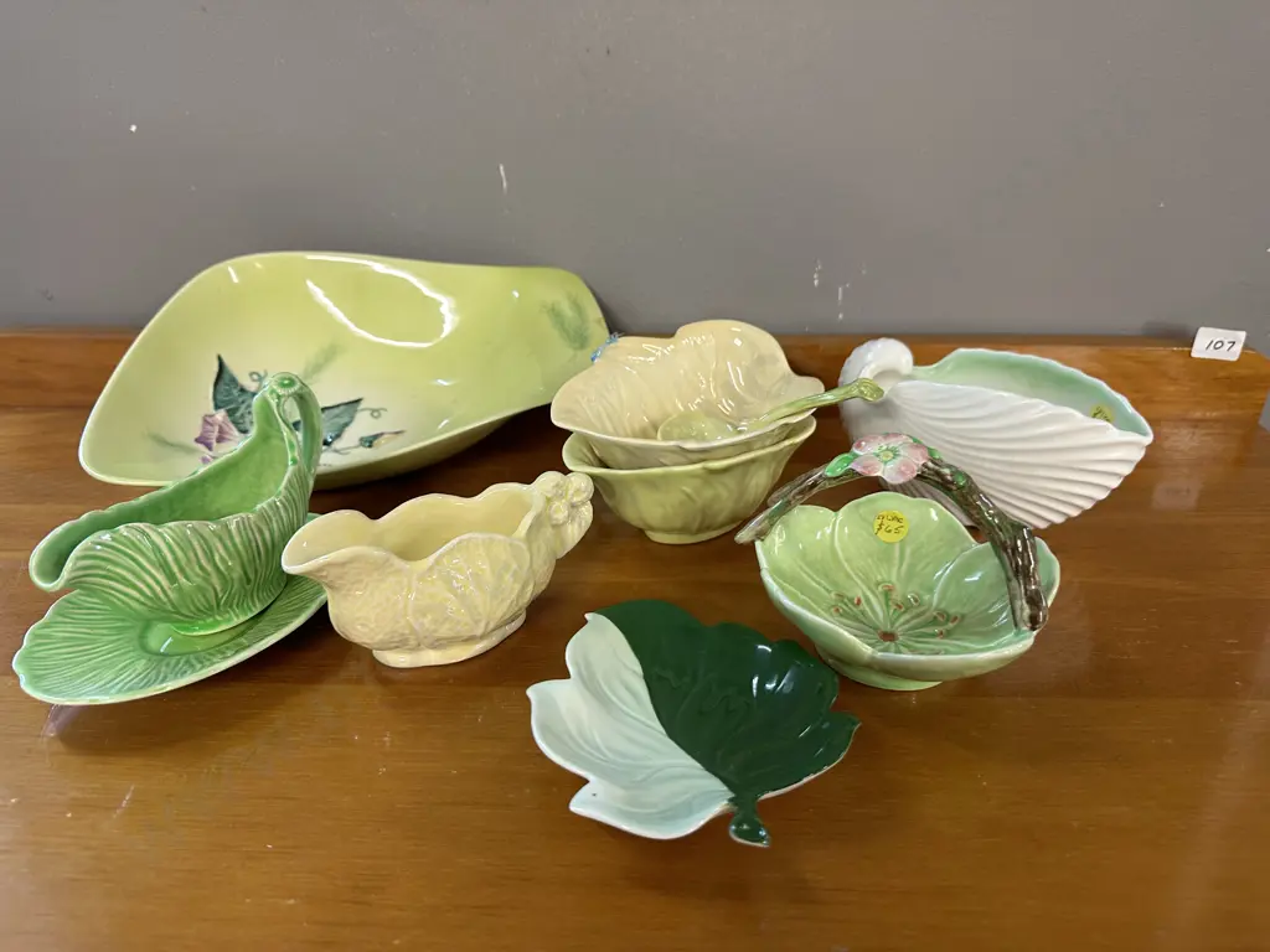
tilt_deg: -26.5
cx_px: 635
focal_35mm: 24
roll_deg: -0.8
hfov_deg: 71.6
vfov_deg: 56.8
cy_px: 476
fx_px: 881
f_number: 1.78
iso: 160
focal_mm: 6.86
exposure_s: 1/50
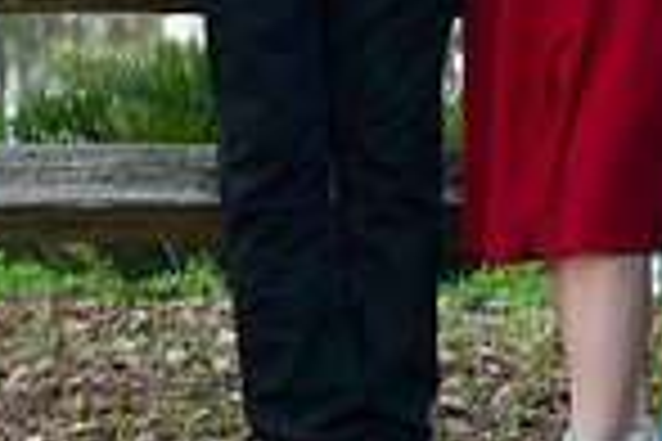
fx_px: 5075
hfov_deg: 7.4
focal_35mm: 276
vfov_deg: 4.9
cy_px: -191
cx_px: 806
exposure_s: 1/125
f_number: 3.5
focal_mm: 70
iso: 200
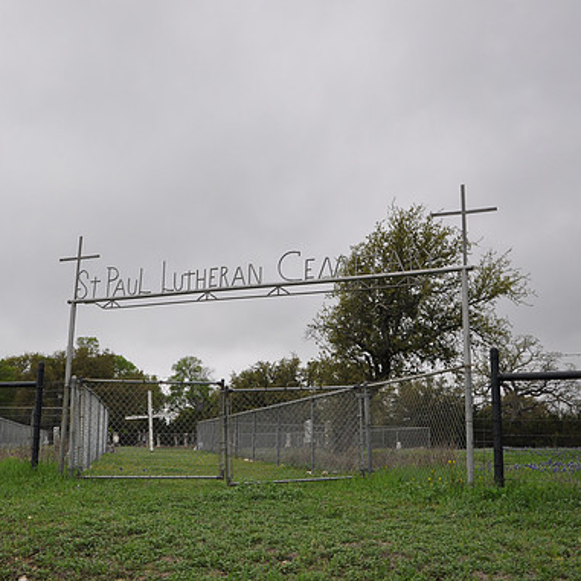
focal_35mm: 41
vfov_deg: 41.3
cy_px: 290
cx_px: 265
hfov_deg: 41.2
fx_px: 772
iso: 400
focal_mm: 21
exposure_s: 1/125
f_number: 5.6
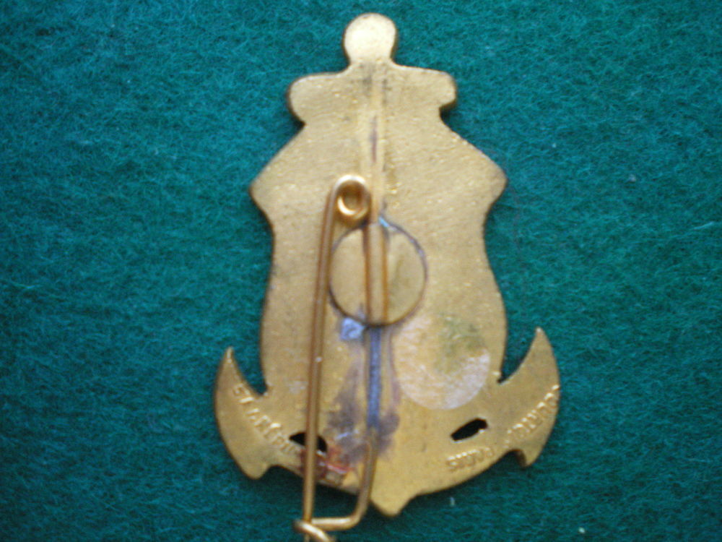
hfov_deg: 49.0
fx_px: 793
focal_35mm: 38
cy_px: 271
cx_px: 361
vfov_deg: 37.7
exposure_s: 1/40
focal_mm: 6.3
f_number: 3.1
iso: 400
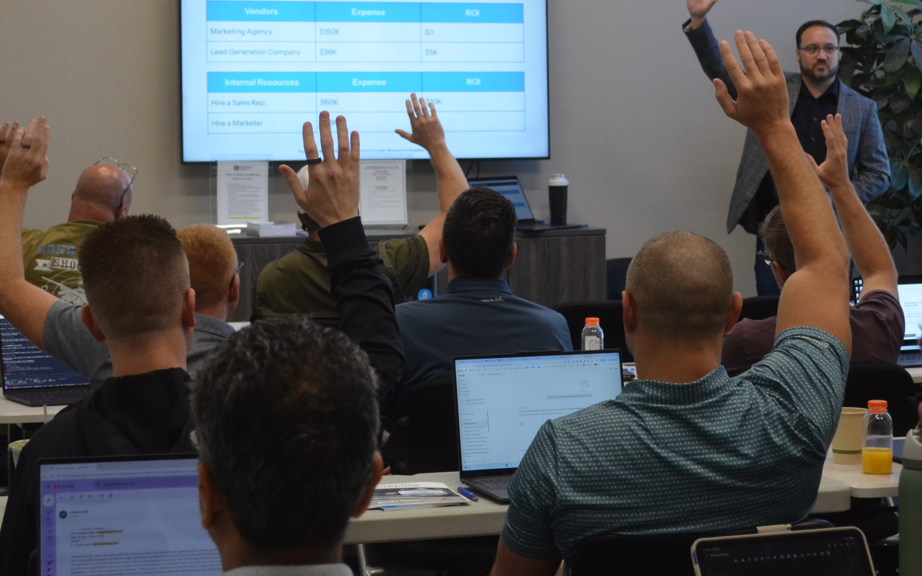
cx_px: 516
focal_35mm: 88
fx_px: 2211
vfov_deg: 14.8
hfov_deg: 23.5
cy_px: 120
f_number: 5
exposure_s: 1/60
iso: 720
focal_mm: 36
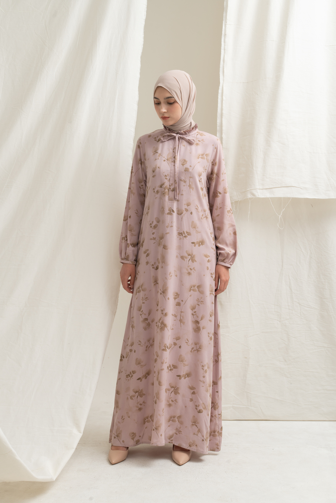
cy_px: 252
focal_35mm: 49
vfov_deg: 40.3
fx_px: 686
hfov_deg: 27.5
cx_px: 168
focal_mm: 49
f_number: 11
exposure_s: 1/160
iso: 100
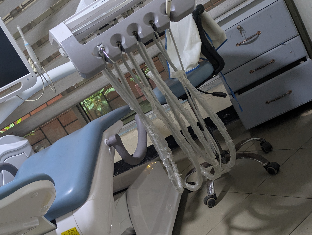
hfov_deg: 43.2
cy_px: 171
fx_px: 388
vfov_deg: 33.1
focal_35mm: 43
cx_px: 101
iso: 338
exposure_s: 1/50
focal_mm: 5.43
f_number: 1.89
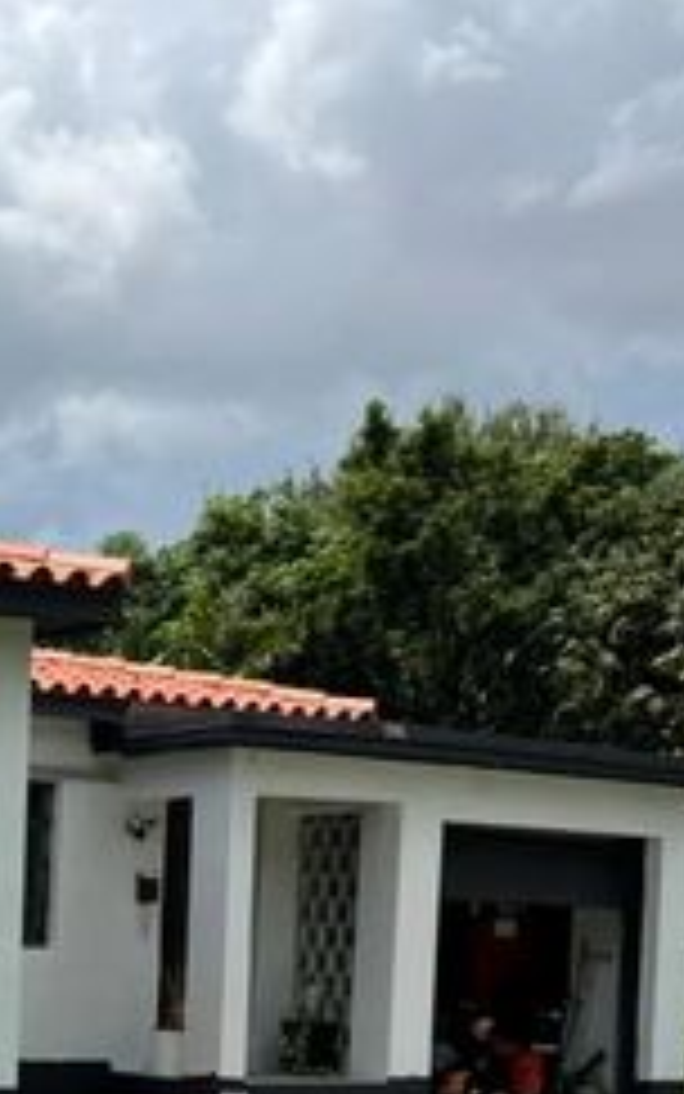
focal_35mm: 67
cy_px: 999
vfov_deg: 29.3
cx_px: -297
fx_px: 1997
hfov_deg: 17.7
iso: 80
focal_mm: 6.76
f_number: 1.78
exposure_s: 1/6410
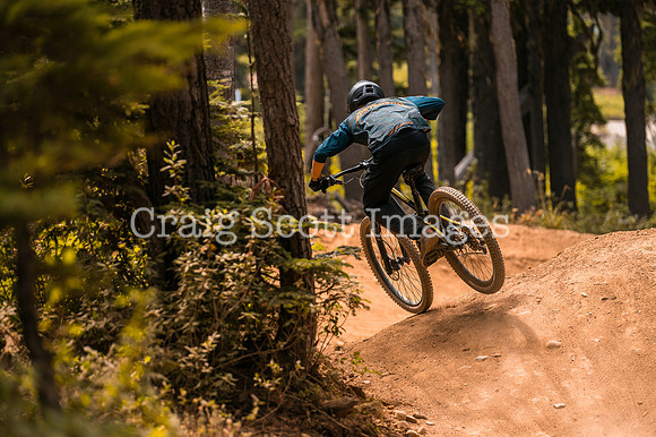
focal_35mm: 159
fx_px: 2890
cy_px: 257
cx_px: 386
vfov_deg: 8.6
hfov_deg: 12.9
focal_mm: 135
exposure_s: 1/1600
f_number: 2.8
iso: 250
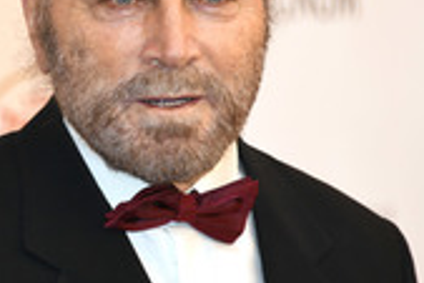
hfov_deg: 2.6
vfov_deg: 1.7
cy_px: 143
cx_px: 41
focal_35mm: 799
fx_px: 9418
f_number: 6.3
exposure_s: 1/125
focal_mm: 300
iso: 320
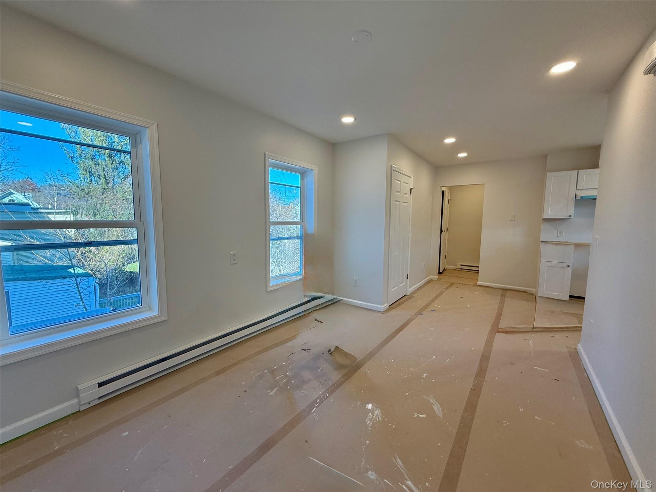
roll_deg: -0.2
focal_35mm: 14
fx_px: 265
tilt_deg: -5.3
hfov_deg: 102.1
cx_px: 328
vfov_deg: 85.7
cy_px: 246
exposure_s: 1/120
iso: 64
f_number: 2.2
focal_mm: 2.22
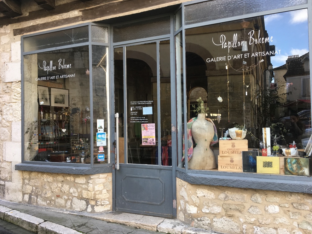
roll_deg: +0.9
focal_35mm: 30
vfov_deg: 46.8
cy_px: 116
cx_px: 159
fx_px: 270
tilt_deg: +2.1
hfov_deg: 60.0
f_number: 2.2
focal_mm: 4.15
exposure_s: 1/100
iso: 32
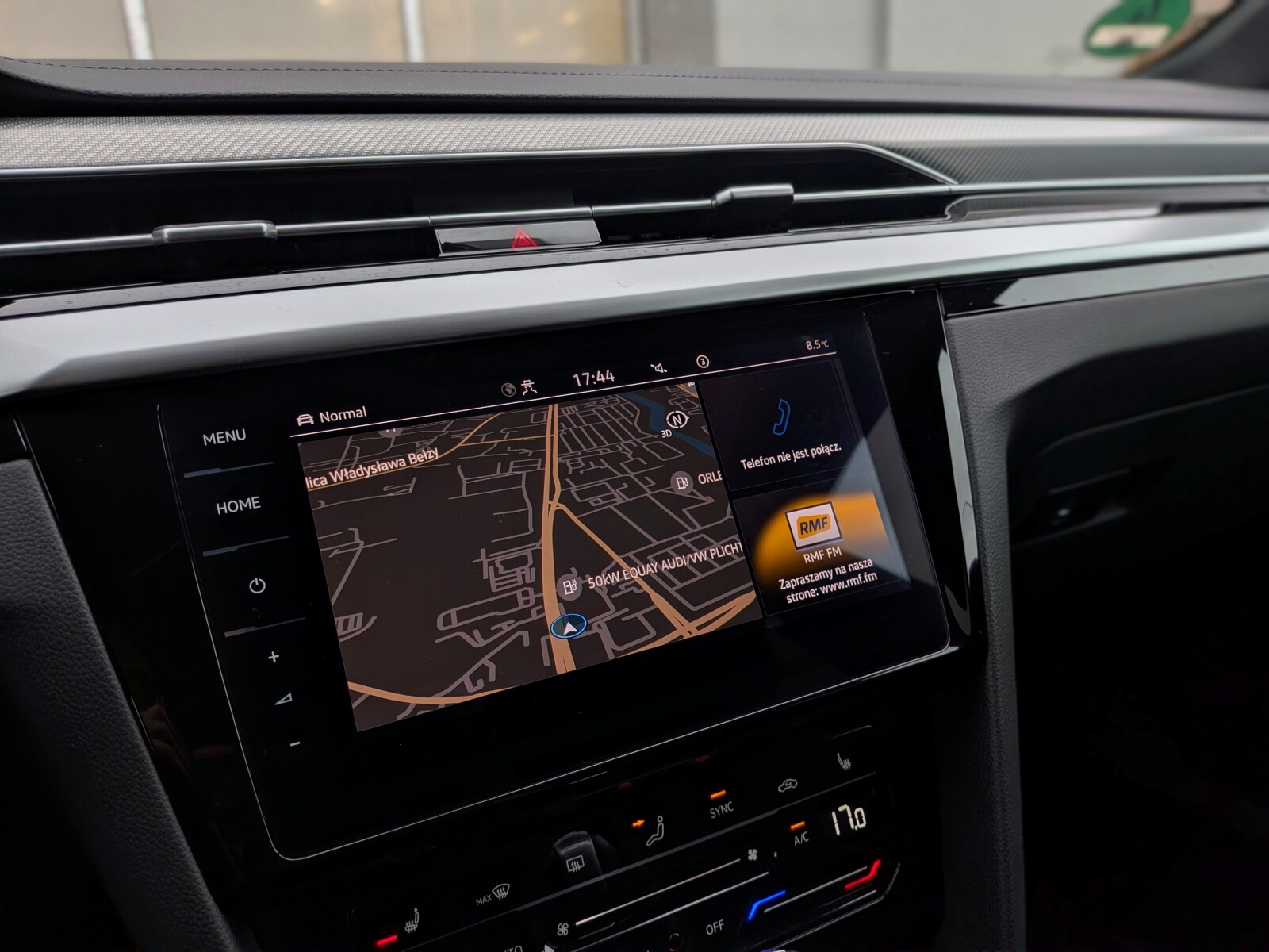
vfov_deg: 56.8
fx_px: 880
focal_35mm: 24
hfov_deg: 71.6
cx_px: 634
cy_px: 476
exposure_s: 1/308
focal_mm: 4.53
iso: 30
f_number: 1.7
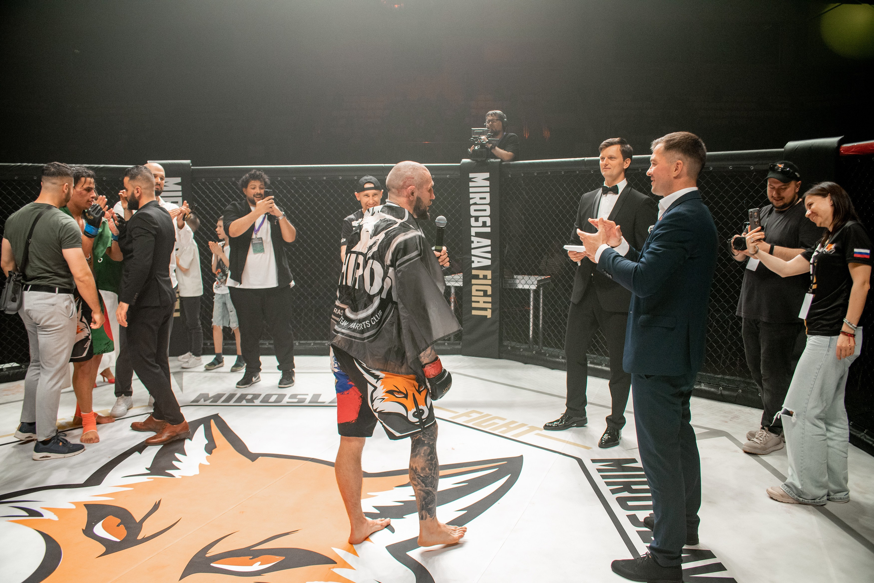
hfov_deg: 65.5
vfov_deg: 46.4
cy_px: 292
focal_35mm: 28
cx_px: 437
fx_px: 680
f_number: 4
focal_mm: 28
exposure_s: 1/640
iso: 2000
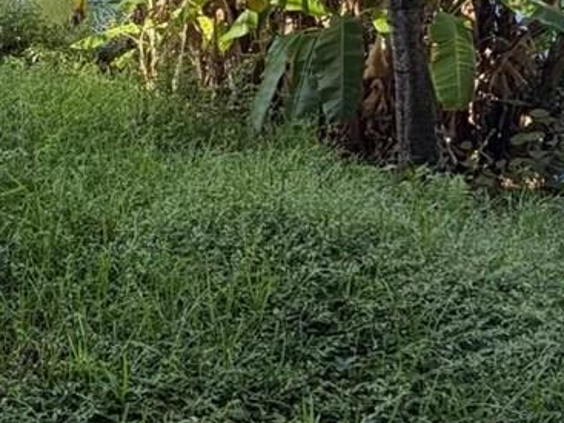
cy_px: -35
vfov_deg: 22.7
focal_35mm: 61
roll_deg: +2.3
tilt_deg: -11.9
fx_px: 994
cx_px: 43
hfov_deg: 30.2
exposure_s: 1/405
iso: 50
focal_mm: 2.22
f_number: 2.2
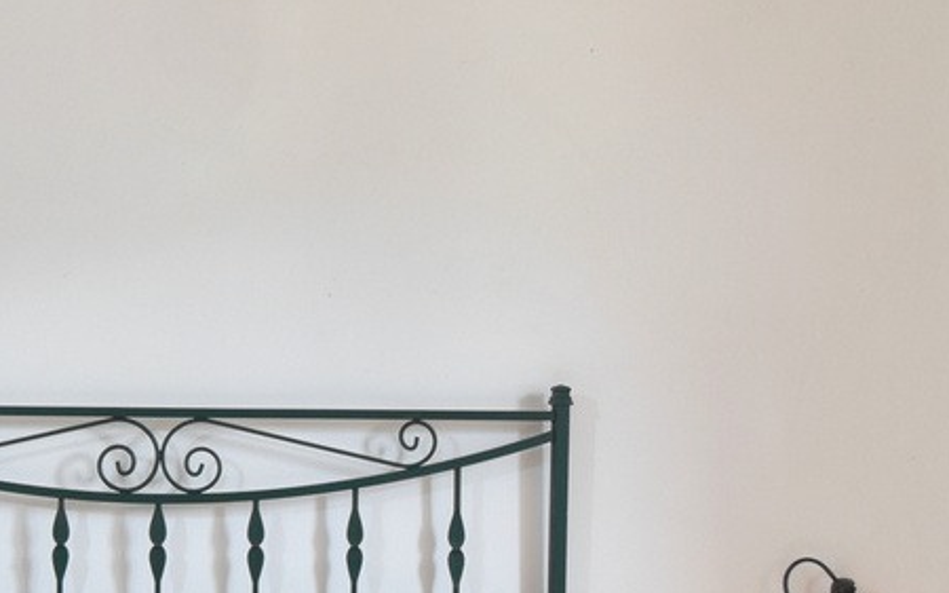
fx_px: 1319
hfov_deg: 37.6
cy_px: 374
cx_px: 143
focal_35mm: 51
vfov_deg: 25.2
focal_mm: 10
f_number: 11
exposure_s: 1/1.6
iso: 400
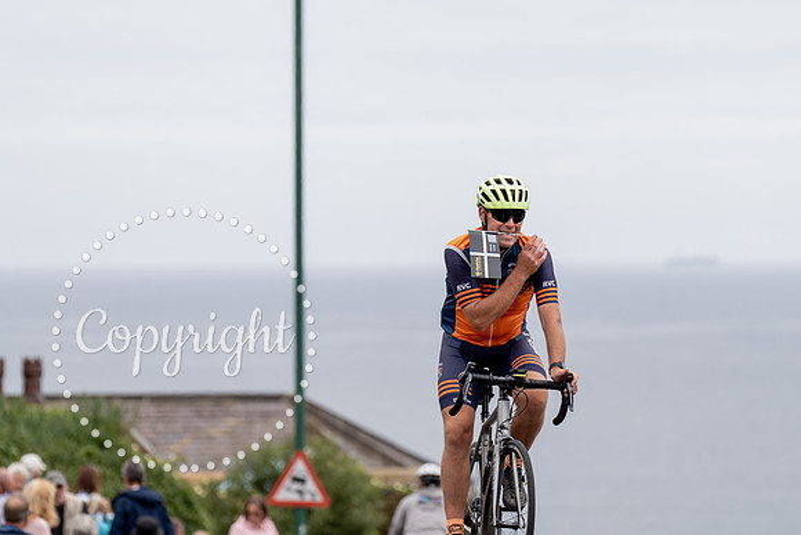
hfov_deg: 8.4
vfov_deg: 5.6
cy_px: 217
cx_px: 485
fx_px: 5435
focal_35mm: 244
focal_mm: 200
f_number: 4
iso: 160
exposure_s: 1/640
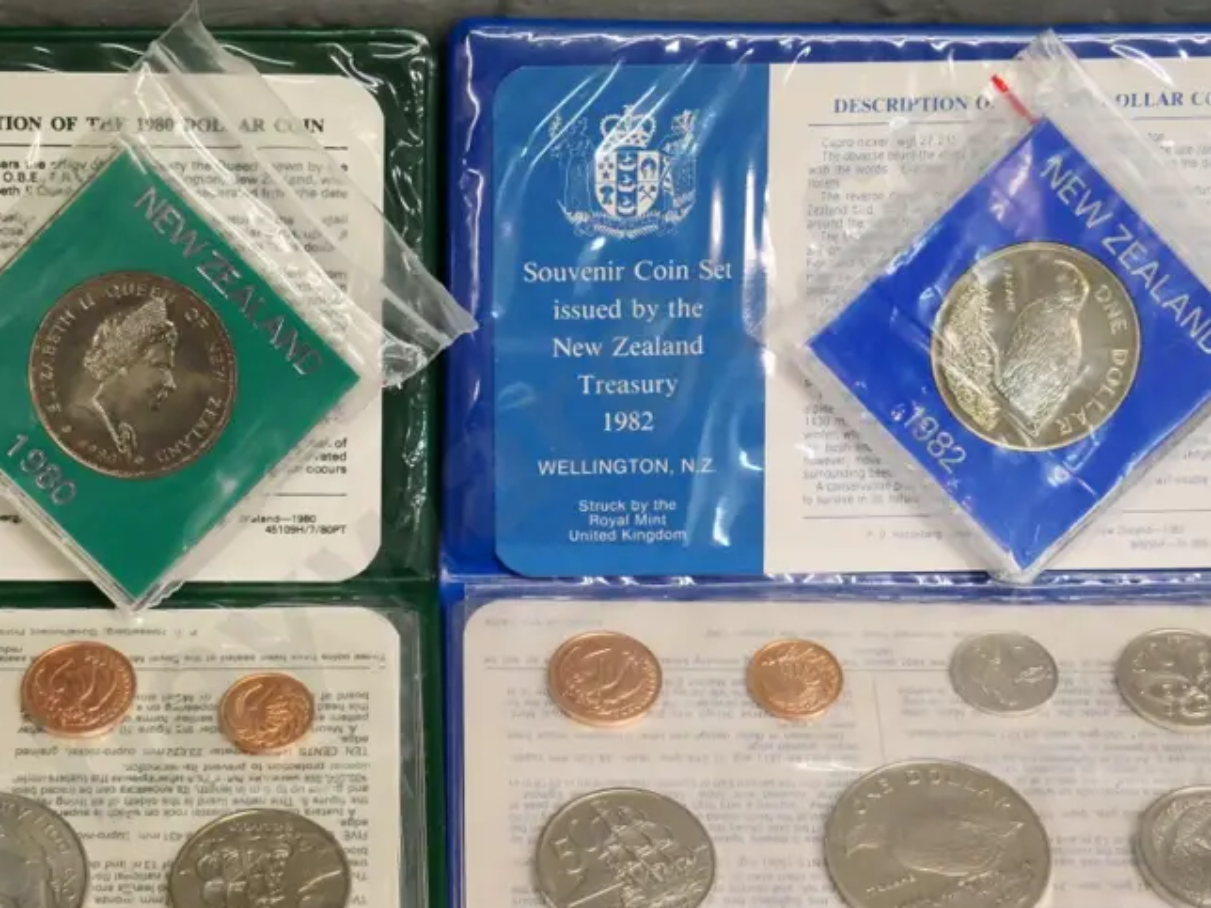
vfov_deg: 21.0
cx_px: 423
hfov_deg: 27.6
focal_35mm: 70
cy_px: 530
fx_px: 2449
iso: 3200
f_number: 5
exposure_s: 1/320
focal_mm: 22
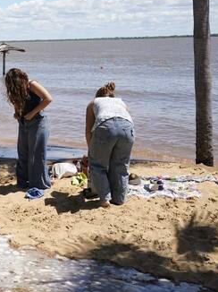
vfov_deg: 28.3
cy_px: 87
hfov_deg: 19.6
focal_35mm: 68
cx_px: -78
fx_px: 572
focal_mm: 32
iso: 400
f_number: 7.1
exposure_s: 1/1250
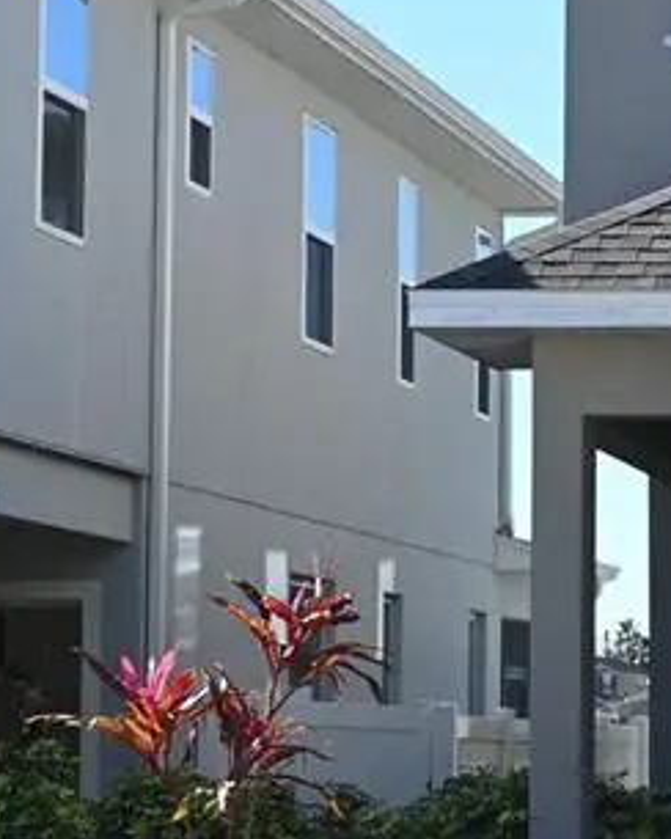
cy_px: 283
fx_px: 4220
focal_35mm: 170
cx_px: 1284
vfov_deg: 11.3
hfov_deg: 8.7
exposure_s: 1/200
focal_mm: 36
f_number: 7.1
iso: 100
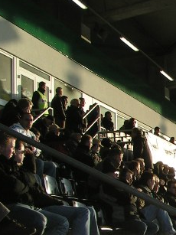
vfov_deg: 19.7
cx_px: 285
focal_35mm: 99
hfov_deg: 13.8
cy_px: 184
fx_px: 672
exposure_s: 1/160
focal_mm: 5.8
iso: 50
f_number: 5.6
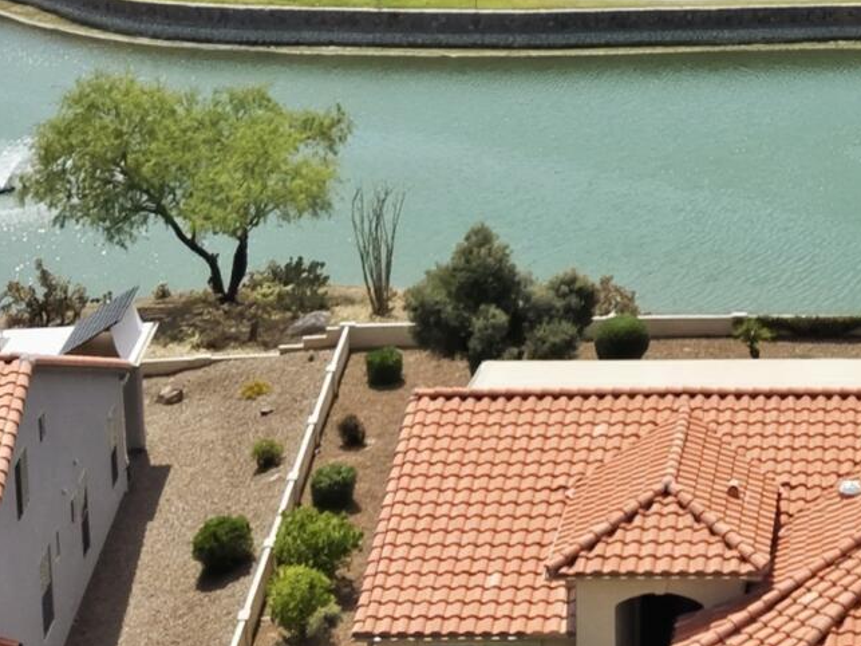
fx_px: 2785
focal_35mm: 112
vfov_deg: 13.0
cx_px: 913
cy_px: -40
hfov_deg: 17.1
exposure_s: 1/8000
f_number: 1.8
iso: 200
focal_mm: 8.7
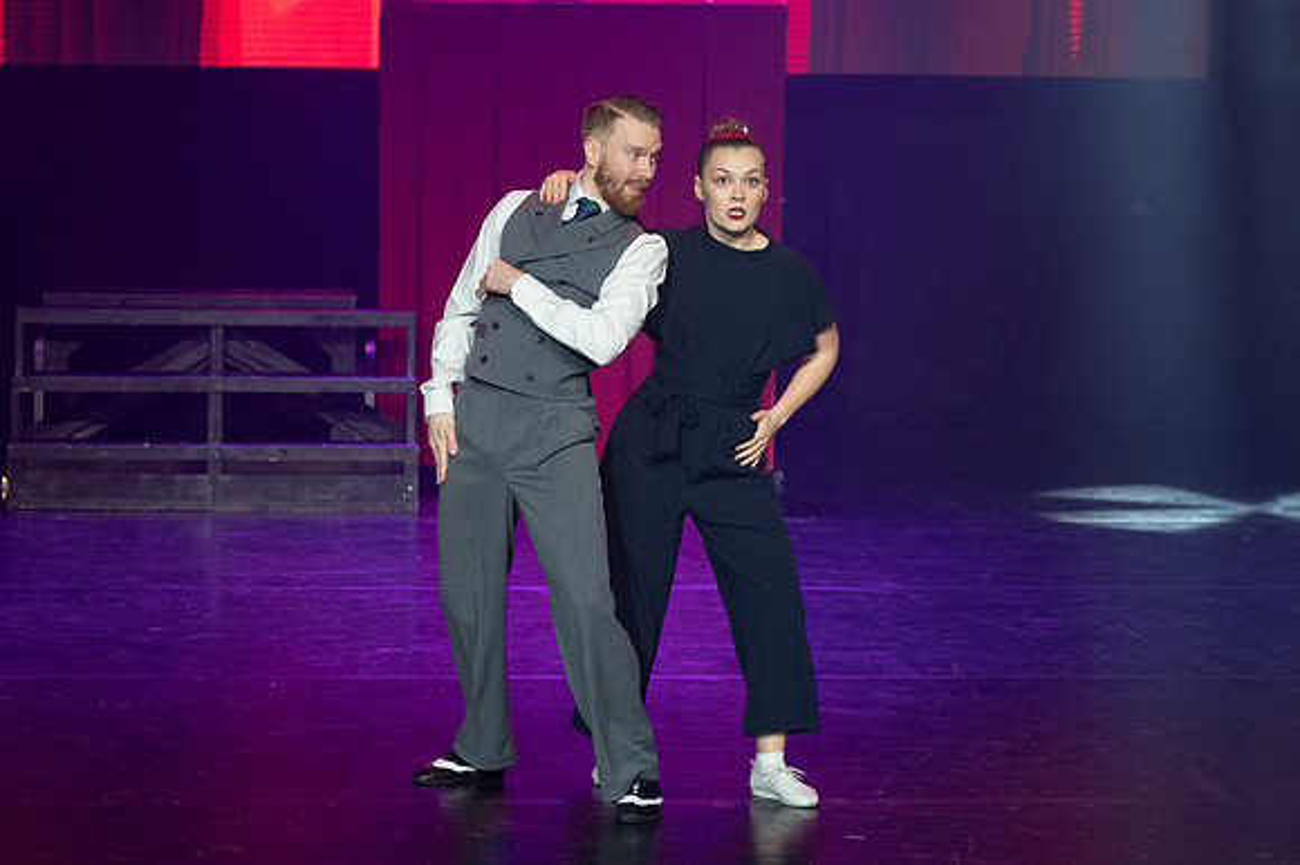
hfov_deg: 16.1
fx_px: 4590
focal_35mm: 127
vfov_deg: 10.8
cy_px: 514
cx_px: 582
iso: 3200
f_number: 2.8
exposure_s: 1/200
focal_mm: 70
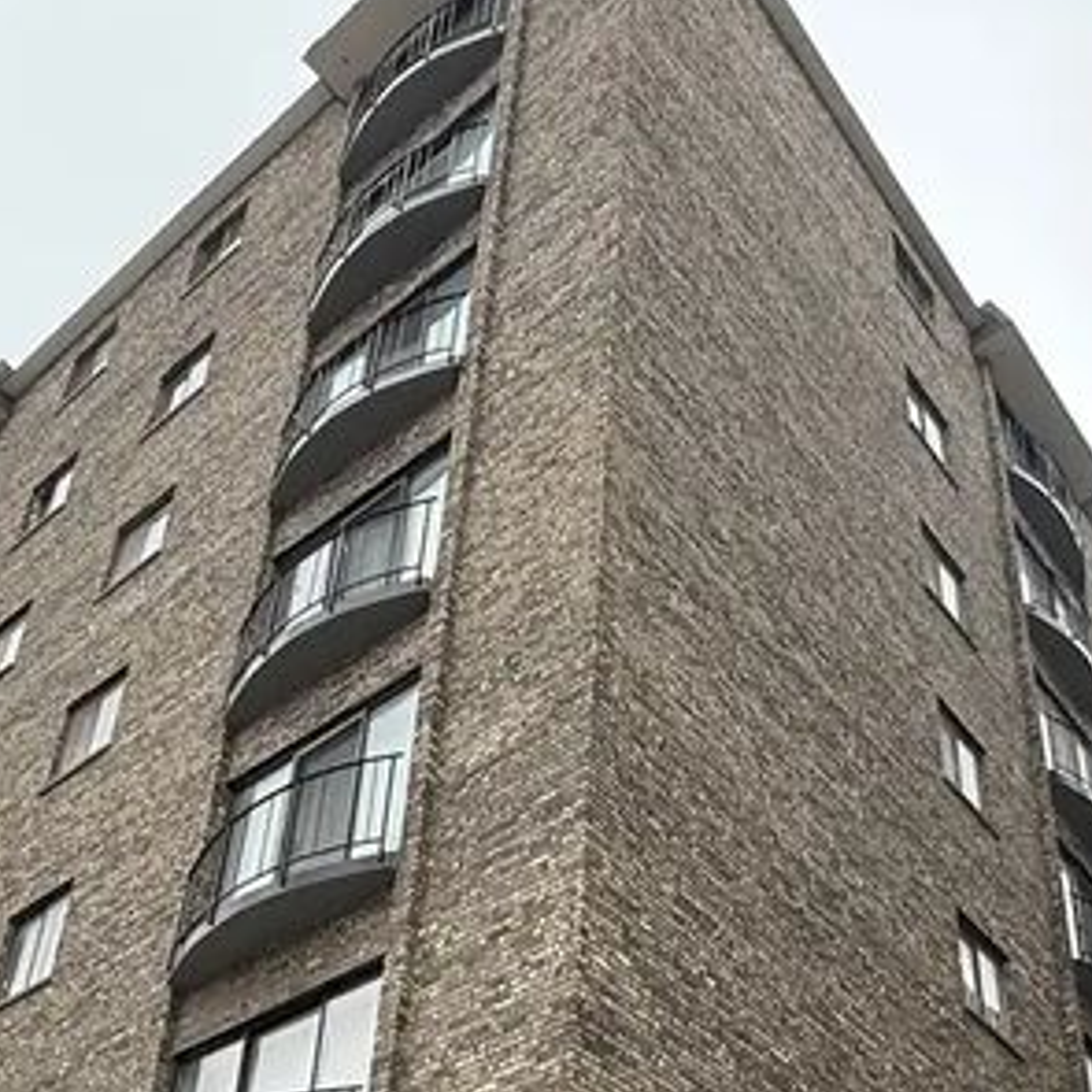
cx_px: 733
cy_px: 1096
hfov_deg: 38.7
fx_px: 1535
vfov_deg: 35.4
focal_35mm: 43
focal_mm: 2.22
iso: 64
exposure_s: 1/180
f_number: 2.2
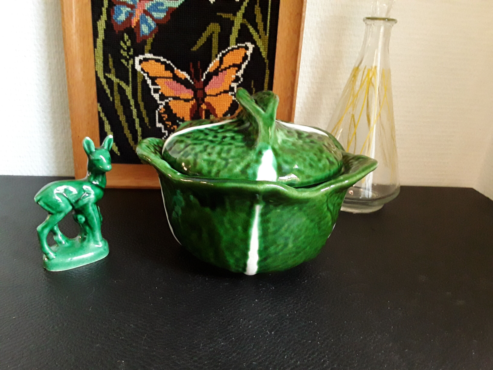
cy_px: 185
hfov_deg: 65.3
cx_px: 246
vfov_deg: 51.4
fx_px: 385
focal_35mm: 27
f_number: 1.9
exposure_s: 1/25
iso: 400
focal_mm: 2.91
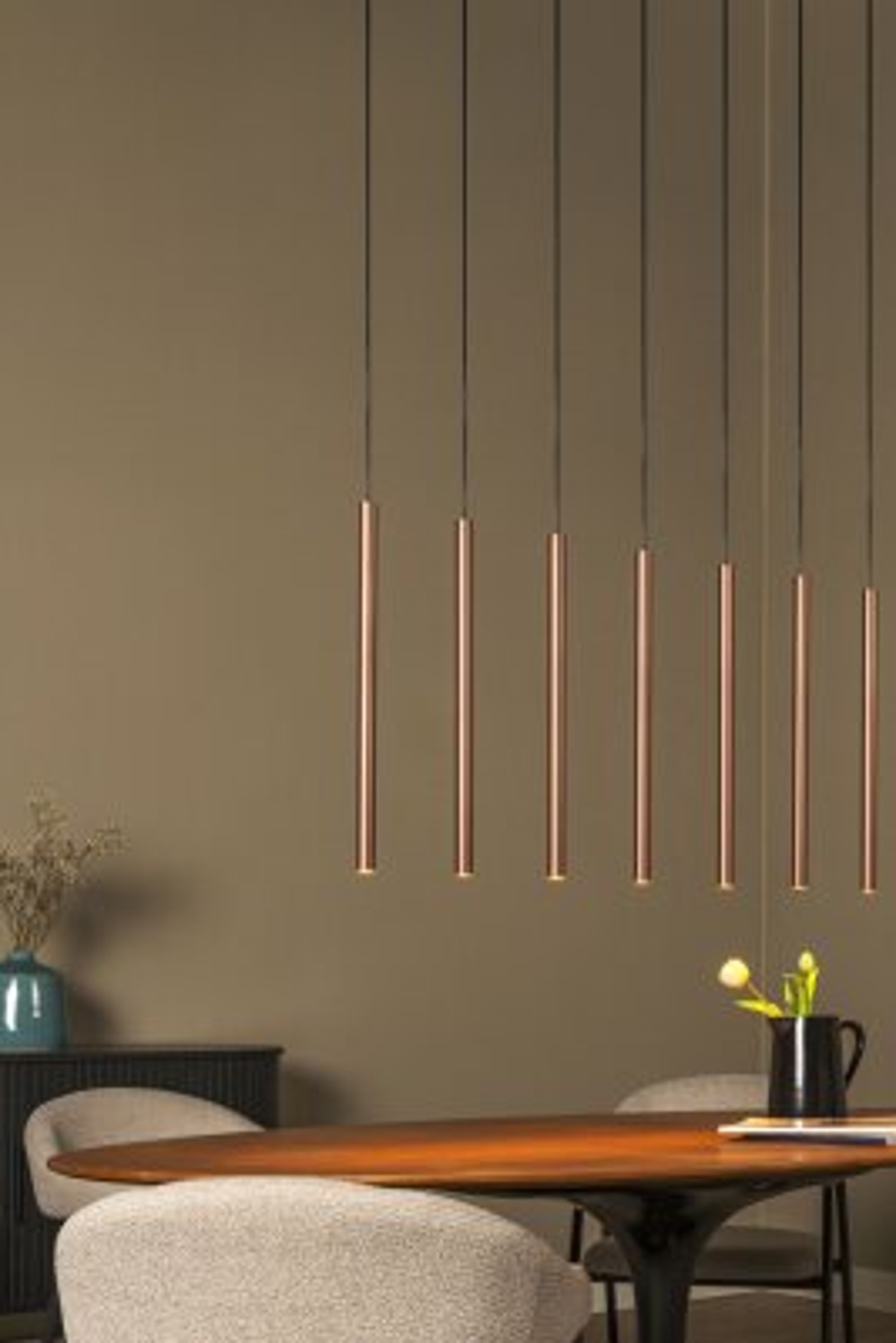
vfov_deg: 36.0
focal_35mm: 54
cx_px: 614
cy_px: 1004
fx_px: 2014
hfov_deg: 24.9
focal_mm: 36
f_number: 18
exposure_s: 1/13
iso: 400
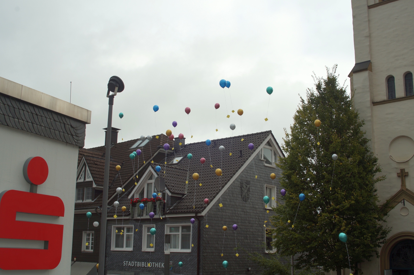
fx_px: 483
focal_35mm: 42
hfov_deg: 46.4
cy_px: 138
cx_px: 207
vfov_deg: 31.9
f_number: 13
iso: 100
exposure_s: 1/100
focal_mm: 28
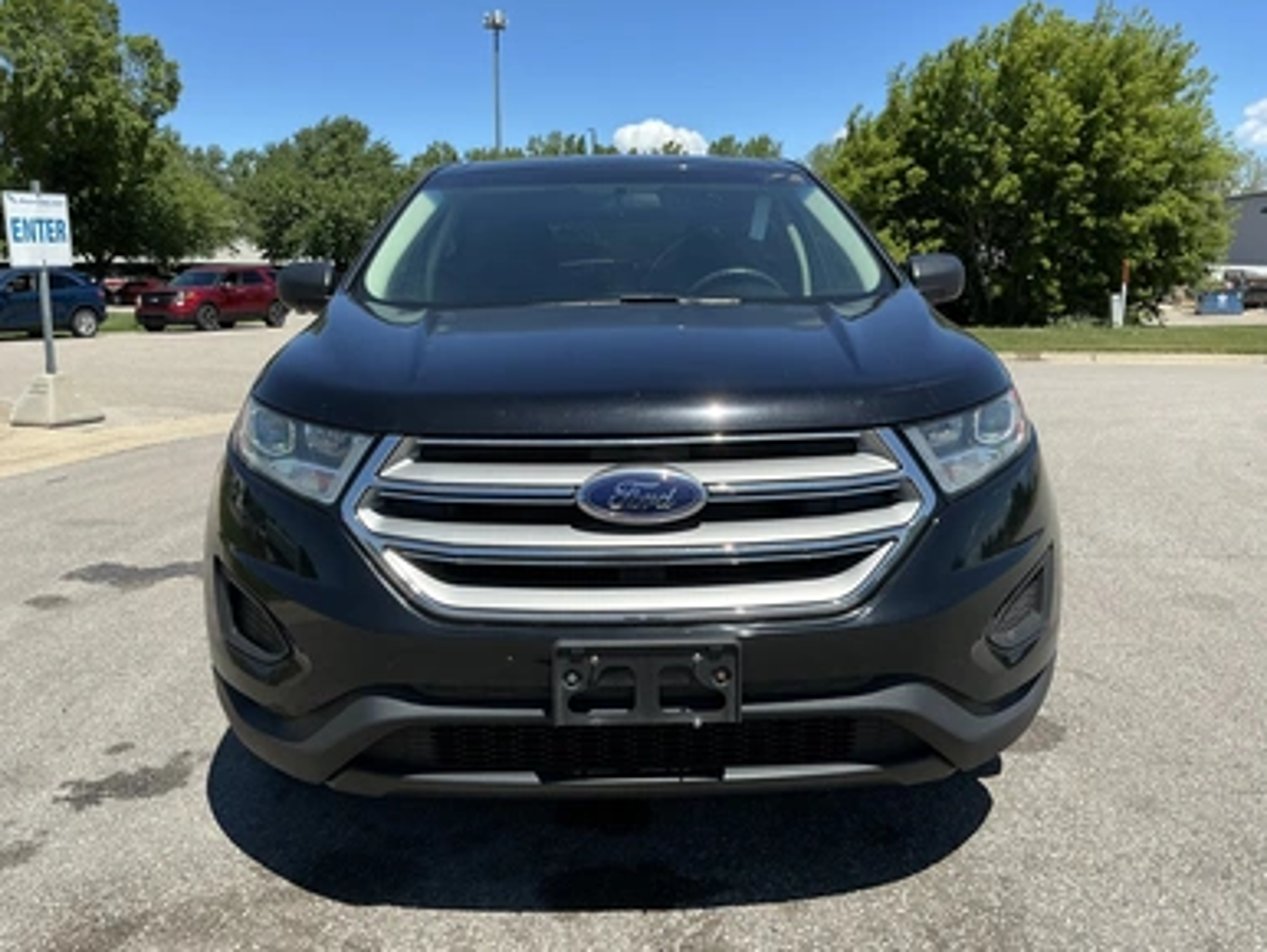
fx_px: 1062
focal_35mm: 29
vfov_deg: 48.3
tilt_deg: -7.0
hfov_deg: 61.6
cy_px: 476
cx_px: 624
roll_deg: -0.5
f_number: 1.8
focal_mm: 3
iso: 25
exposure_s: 1/1451
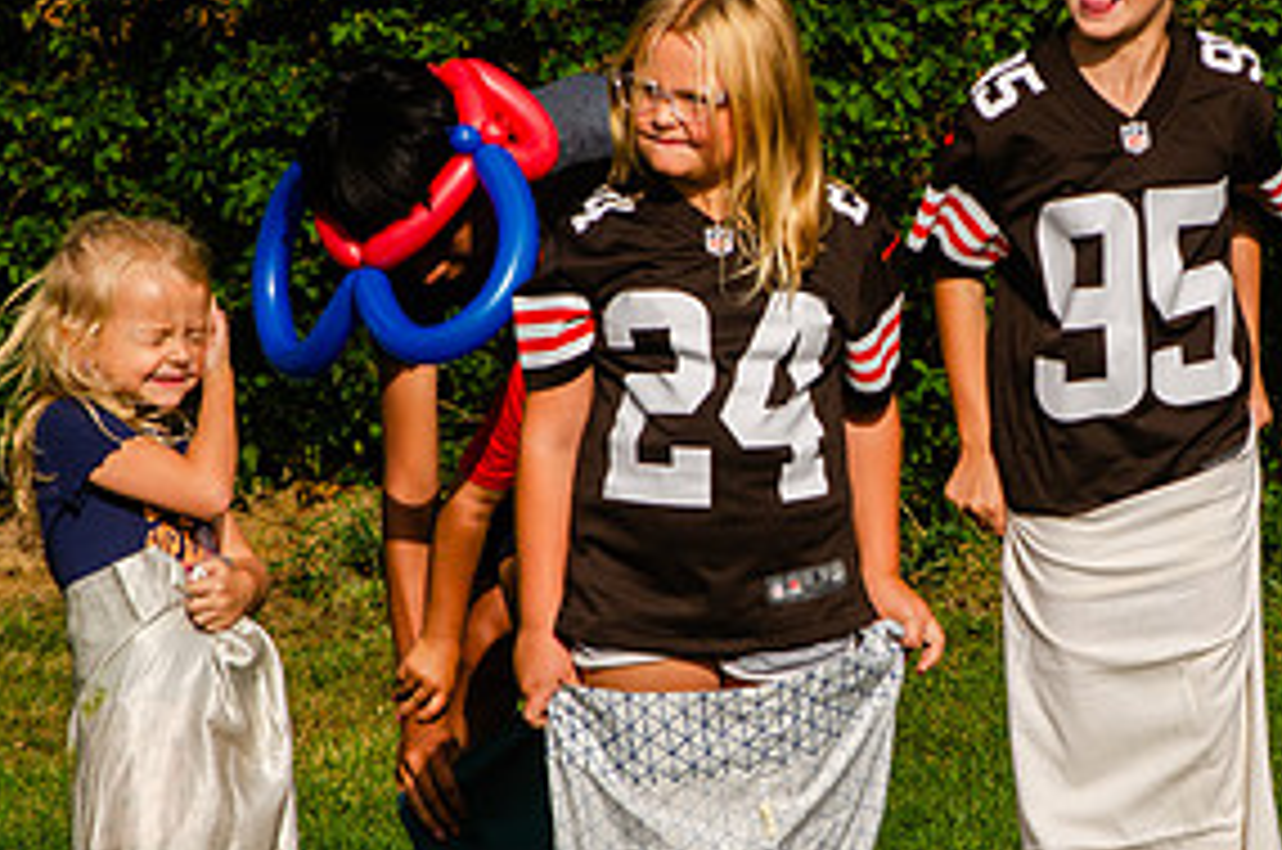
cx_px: 972
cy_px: 387
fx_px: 11945
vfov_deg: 4.1
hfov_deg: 6.1
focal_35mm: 336
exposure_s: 1/320
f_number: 9
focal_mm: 110
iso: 100
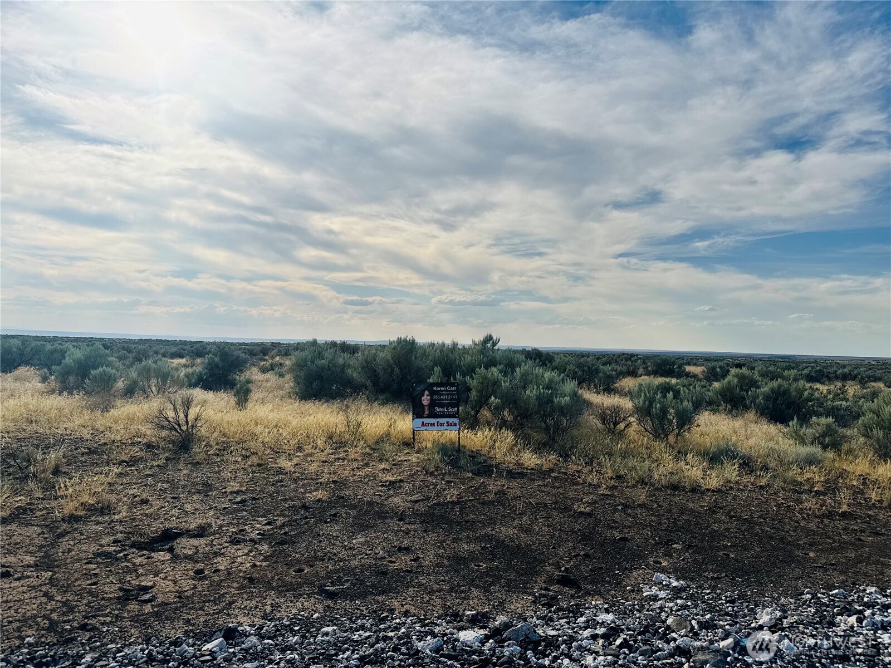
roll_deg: -1.8
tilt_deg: +1.0
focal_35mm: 24
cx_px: 446
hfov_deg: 71.6
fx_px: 618
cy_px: 334
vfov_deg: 56.8
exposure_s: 1/12346
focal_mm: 6.76
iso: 80
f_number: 1.78
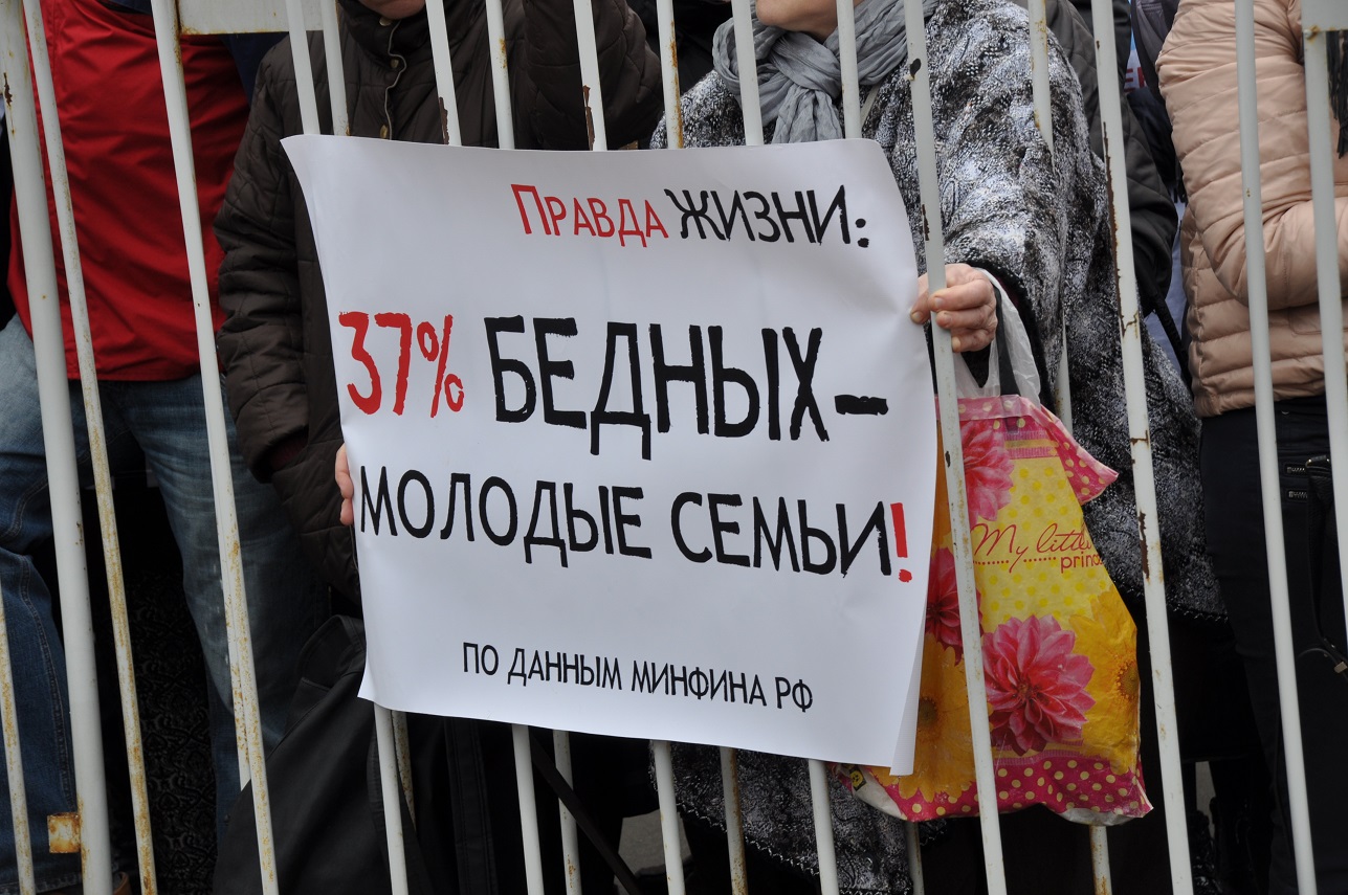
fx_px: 4208
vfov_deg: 12.1
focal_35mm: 112
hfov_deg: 18.2
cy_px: 448
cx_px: 674
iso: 250
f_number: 5.6
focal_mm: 75
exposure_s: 1/125
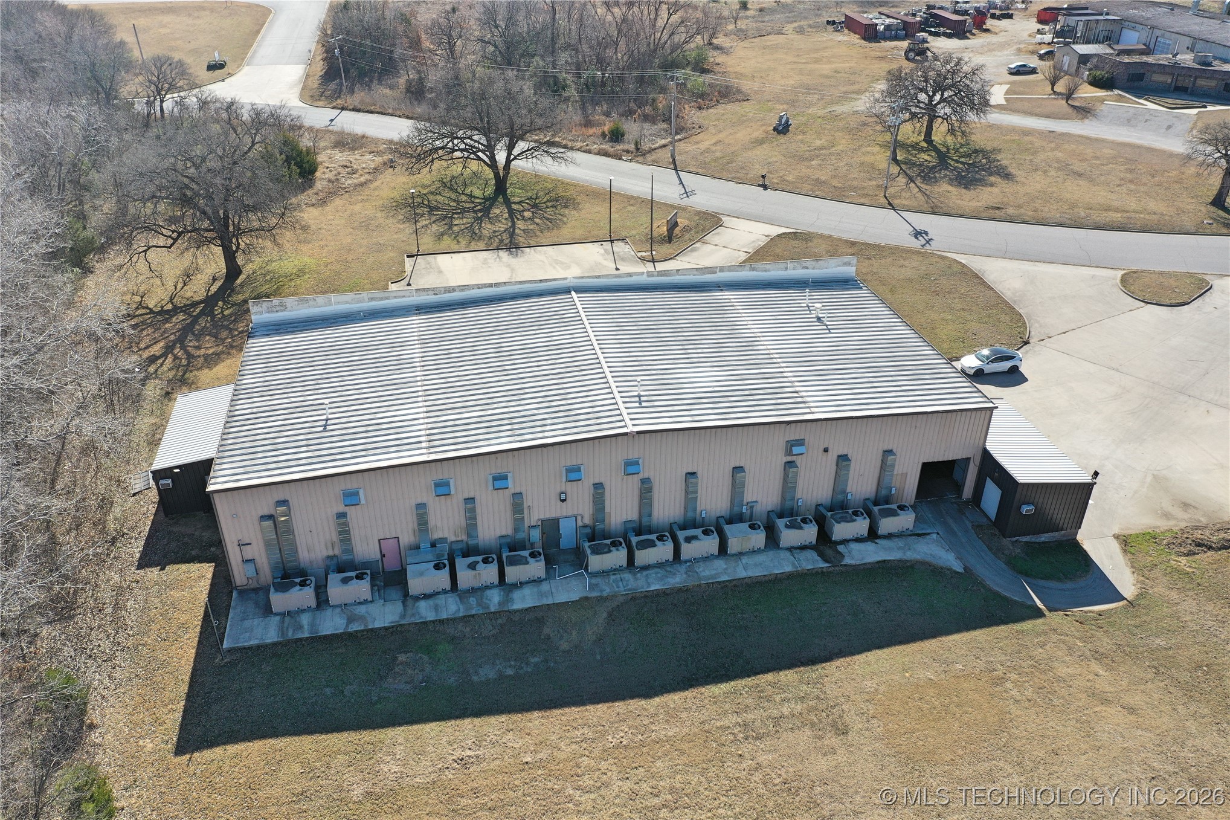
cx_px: 615
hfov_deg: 65.5
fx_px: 957
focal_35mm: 28
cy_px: 410
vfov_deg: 46.4
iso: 100
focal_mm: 10.26
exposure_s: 1/400
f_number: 4.5
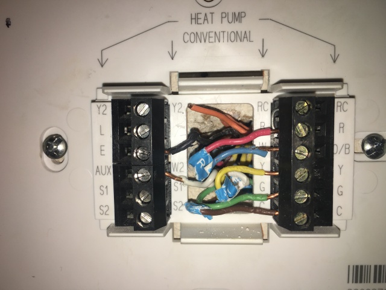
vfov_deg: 48.2
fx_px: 323
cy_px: 145
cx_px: 193
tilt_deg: -3.6
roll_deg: +2.8
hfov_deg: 61.7
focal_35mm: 29
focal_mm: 4.15
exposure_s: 1/549
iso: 25
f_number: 2.2
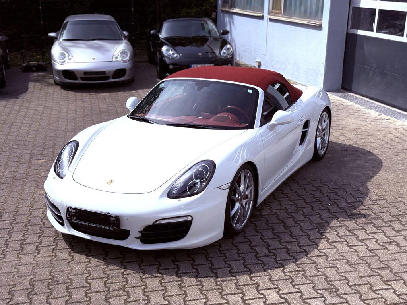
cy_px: 152
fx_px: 564
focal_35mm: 48
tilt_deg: -17.5
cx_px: 204
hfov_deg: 39.7
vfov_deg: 30.3
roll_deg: -1.5
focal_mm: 6.76
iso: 80
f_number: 1.78
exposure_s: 1/6536
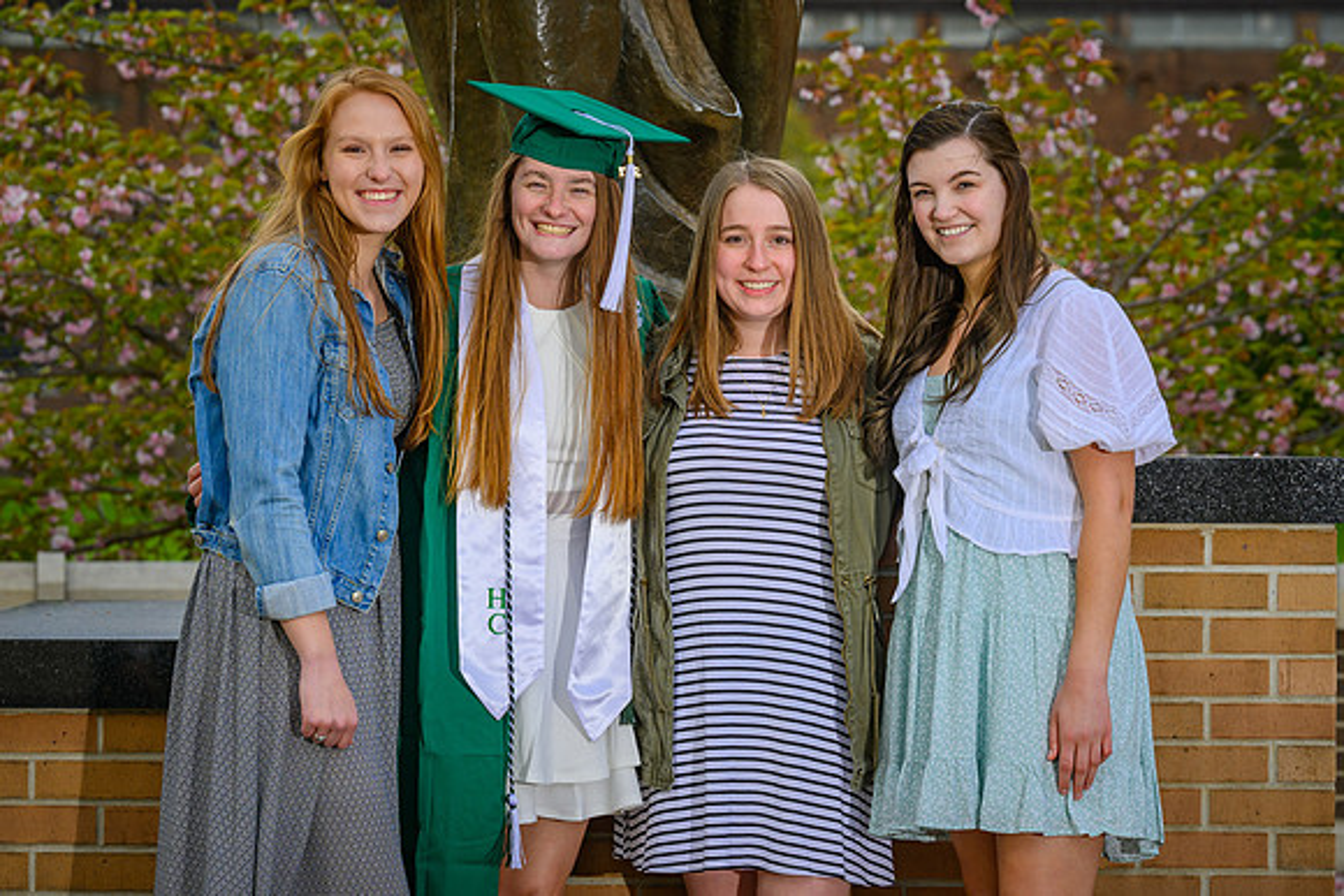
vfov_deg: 9.3
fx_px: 5502
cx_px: 680
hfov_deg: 13.9
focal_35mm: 147
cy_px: 484
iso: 100
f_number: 7.1
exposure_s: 1/200
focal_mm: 130
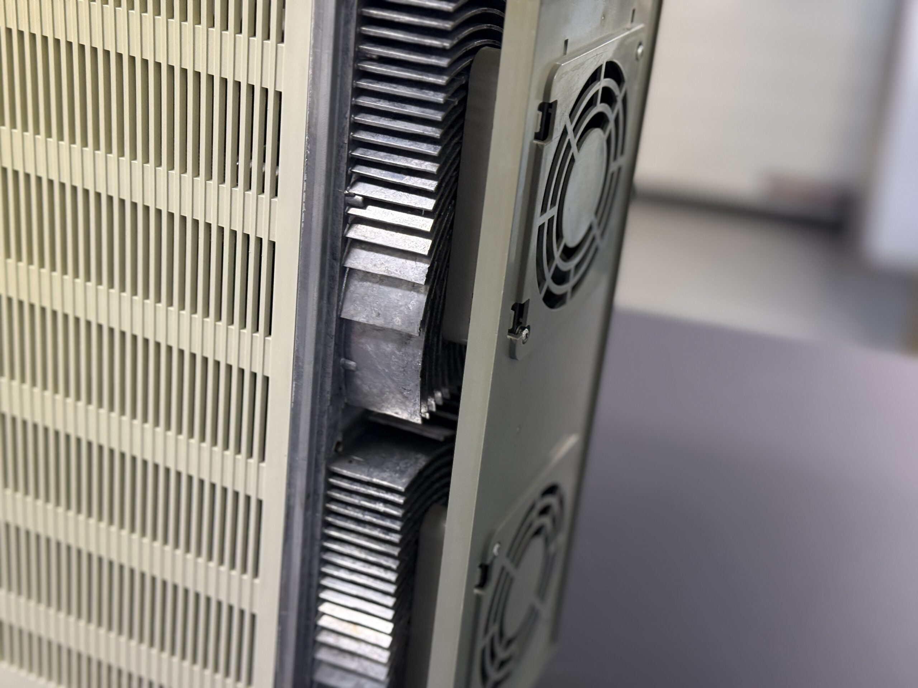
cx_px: 459
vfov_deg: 30.3
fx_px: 1273
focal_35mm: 48
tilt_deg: -24.1
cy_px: 344
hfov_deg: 39.7
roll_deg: -3.0
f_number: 1.78
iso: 250
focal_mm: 6.76
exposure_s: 1/50
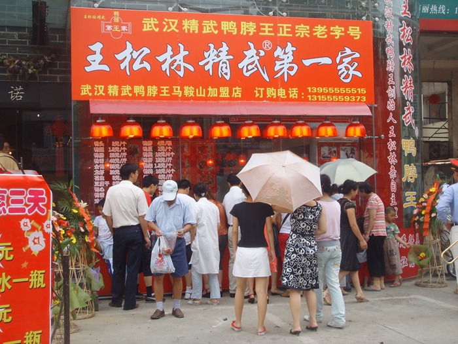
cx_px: 229
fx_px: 662
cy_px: 172
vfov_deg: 29.1
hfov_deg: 38.2
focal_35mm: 50
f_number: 6.7
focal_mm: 8.8
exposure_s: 1/90
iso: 50
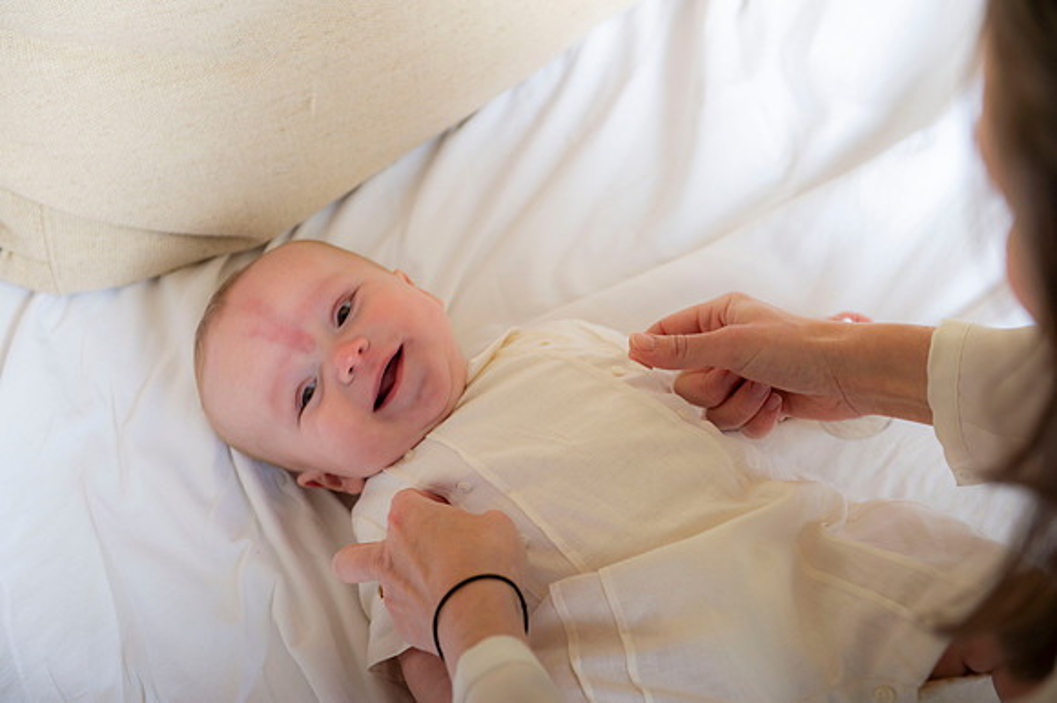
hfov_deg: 28.9
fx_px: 2054
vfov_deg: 19.4
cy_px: 352
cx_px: 528
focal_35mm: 70
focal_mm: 70
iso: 250
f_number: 4.5
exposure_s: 1/200
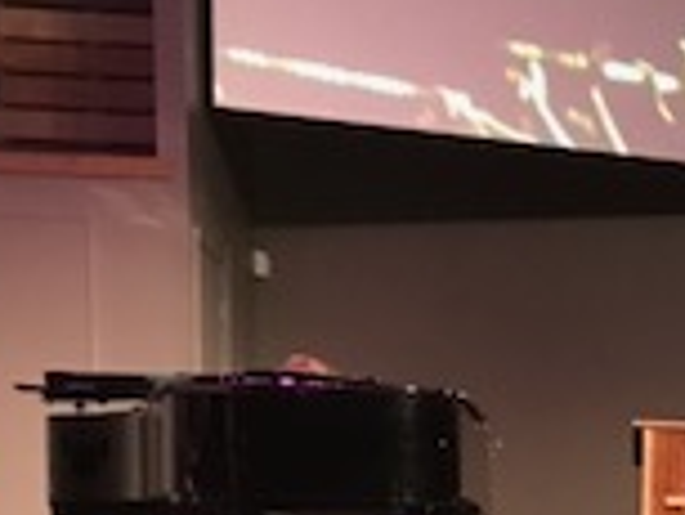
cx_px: 1079
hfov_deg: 15.3
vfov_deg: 12.1
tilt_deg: -2.8
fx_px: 2317
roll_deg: +0.1
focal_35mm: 117
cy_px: 766
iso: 100
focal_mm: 3.99
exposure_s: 1/4
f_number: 1.8
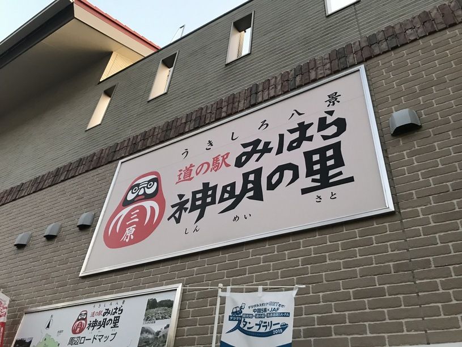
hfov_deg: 63.5
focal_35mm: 28
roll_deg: -5.6
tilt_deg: +38.1
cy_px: 174
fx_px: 374
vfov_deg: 49.7
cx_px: 231
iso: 64
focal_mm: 3.99
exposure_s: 1/15
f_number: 1.8
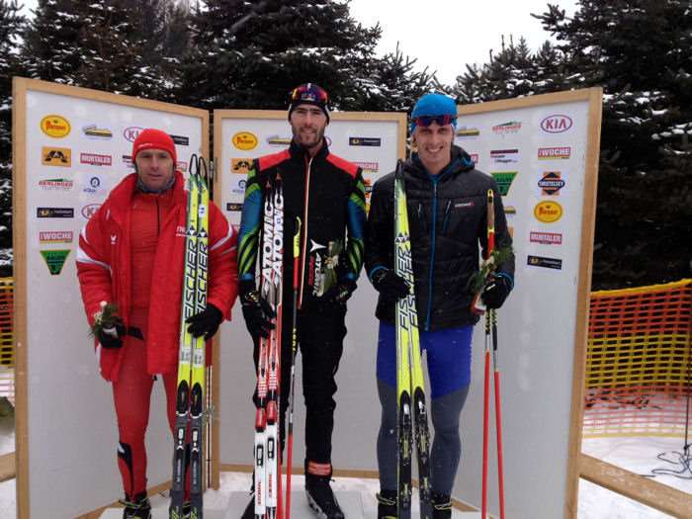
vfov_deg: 40.7
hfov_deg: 52.6
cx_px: 346
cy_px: 260
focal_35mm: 35
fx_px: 700
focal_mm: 4.28
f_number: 2.4
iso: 50
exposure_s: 1/475
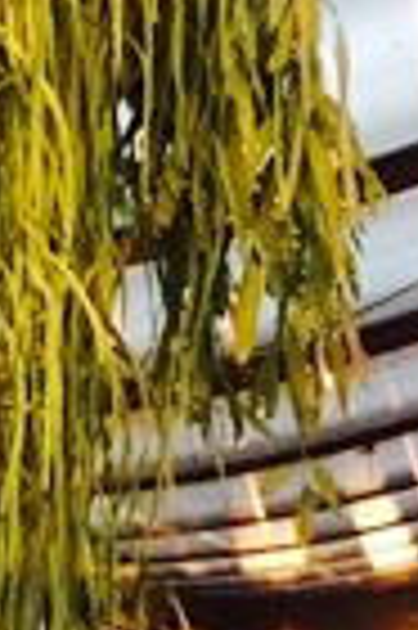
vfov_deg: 18.1
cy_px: 722
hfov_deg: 12.3
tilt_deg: +4.0
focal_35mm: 108
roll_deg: +0.0
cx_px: 526
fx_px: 1886
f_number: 2.2
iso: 640
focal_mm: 4.15
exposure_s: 1/15
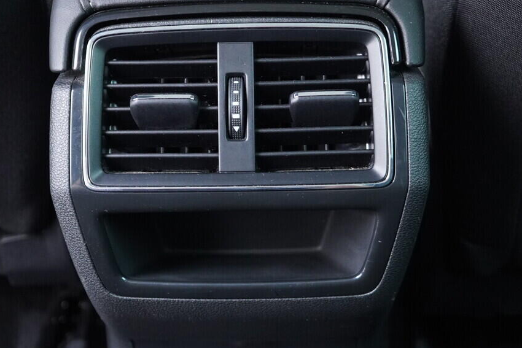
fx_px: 885
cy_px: 174
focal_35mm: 61
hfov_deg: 32.8
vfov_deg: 22.3
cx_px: 217
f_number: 2.8
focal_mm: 24
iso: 1600
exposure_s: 1/40
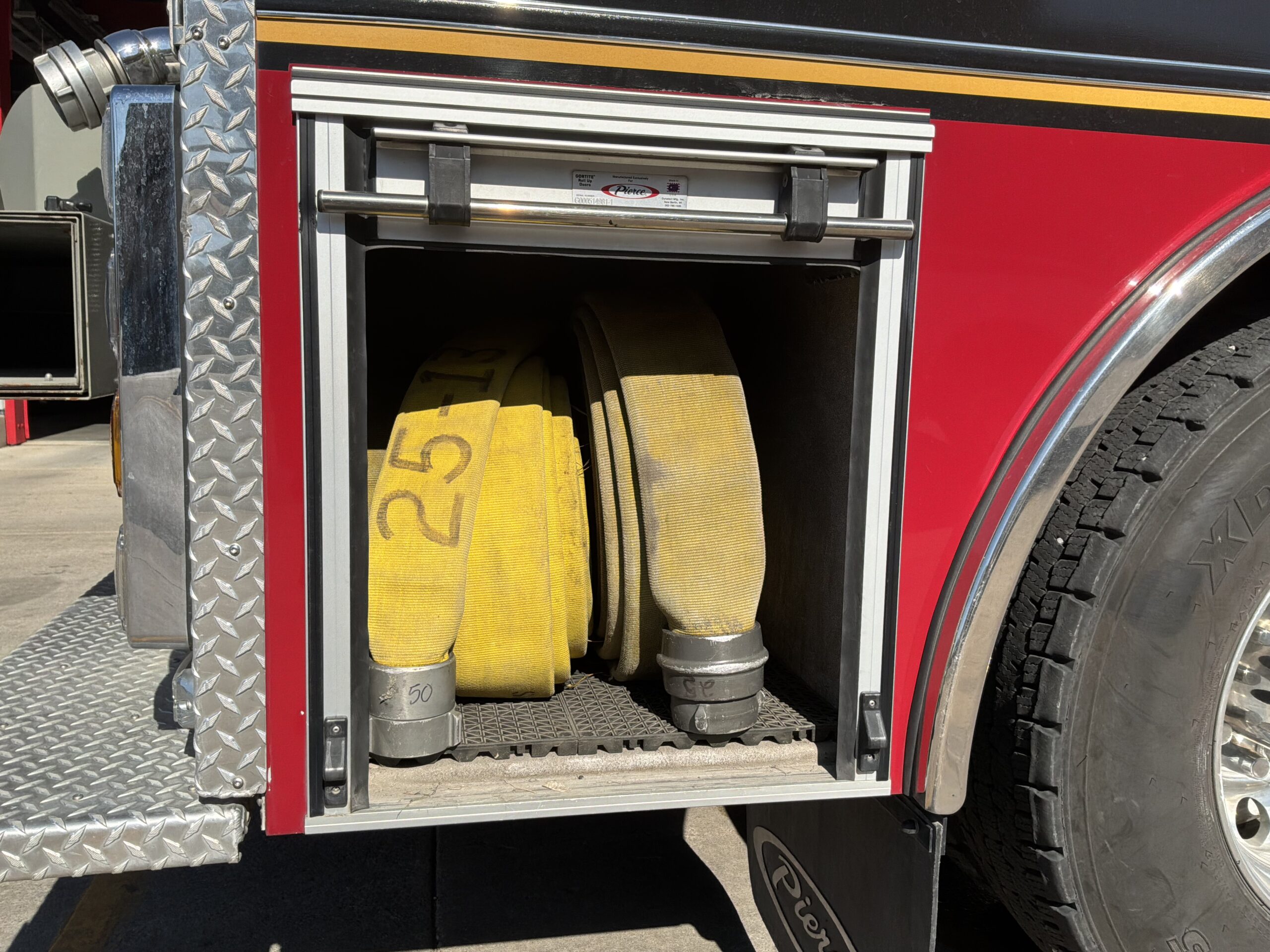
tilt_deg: -6.5
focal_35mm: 28
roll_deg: +0.0
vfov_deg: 49.7
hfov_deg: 63.4
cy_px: 476
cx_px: 635
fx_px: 1027
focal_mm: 3
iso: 25
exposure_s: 1/2427
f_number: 1.8
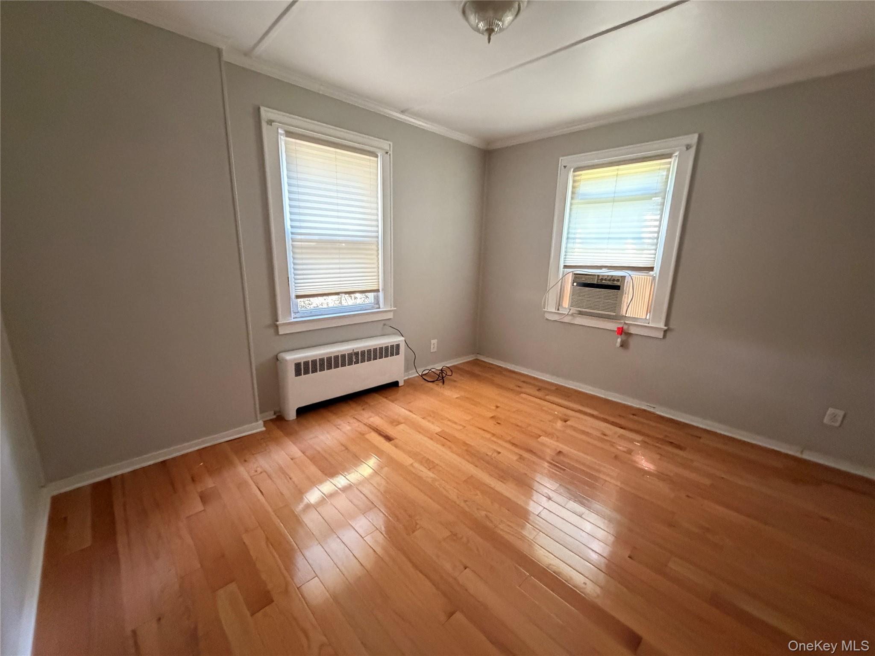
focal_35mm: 14
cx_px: 438
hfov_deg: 102.1
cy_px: 328
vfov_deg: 85.7
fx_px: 354
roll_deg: -1.8
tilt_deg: -11.4
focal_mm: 2.22
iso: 1000
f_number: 2.2
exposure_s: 1/60
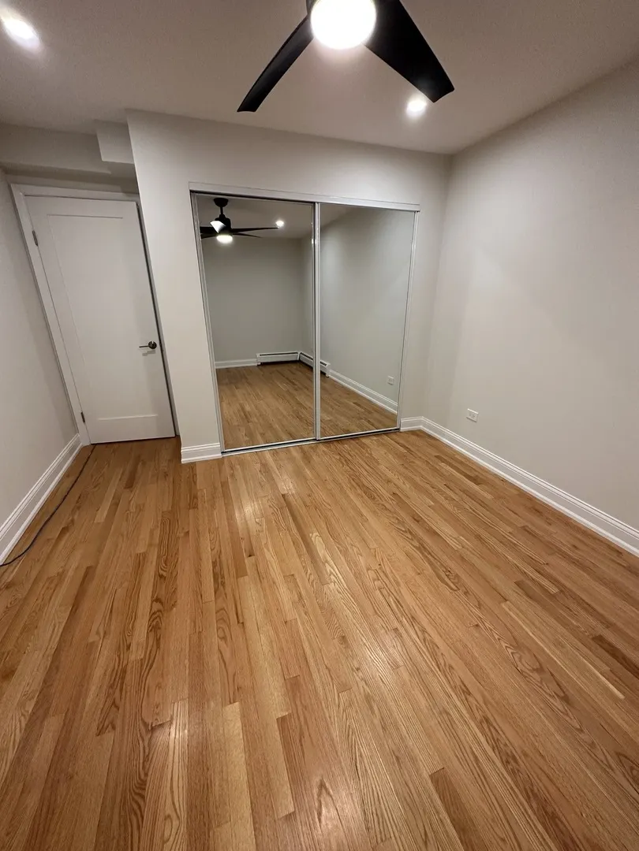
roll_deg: +0.0
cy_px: 426
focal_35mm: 14
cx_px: 320
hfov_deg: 85.7
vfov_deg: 102.1
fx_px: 345
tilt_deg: -20.6
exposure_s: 1/120
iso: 320
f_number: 2.2
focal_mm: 2.22
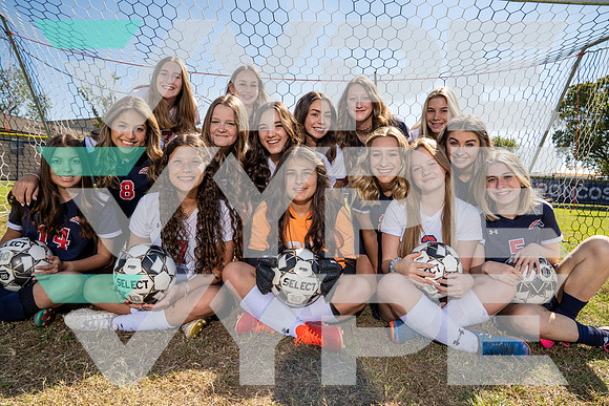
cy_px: 203
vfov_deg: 53.2
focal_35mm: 24
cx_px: 304
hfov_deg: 73.7
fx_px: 406
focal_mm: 24
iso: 100
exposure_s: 1/125
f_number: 8
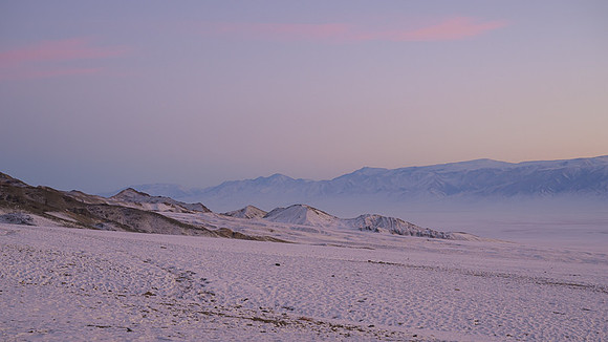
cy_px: 180
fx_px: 1064
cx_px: 304
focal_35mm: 66
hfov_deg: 31.9
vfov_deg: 18.2
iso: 320
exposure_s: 1/40
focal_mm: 63
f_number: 7.1
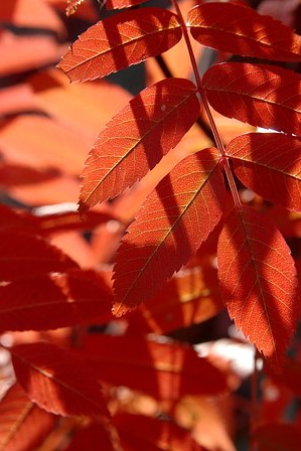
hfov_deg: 10.7
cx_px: 142
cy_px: 255
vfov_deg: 15.9
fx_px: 1611
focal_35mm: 129
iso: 400
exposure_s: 1/500
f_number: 9
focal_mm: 75
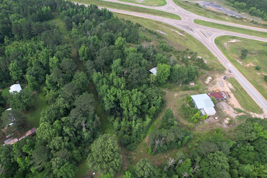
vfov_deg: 57.2
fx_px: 163
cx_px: 134
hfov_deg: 78.6
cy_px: 89
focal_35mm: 22
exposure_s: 1/25
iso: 100
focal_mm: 8.38
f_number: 2.8
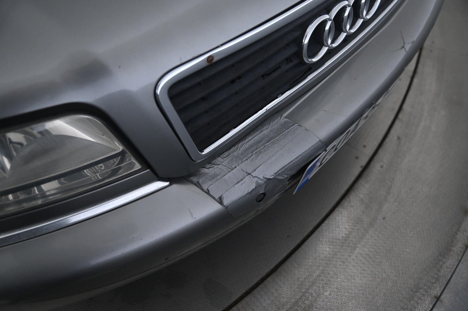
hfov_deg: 55.8
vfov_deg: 38.8
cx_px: 234
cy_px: 156
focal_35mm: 34
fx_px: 442
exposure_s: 1/100
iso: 2000
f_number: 4
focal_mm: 34
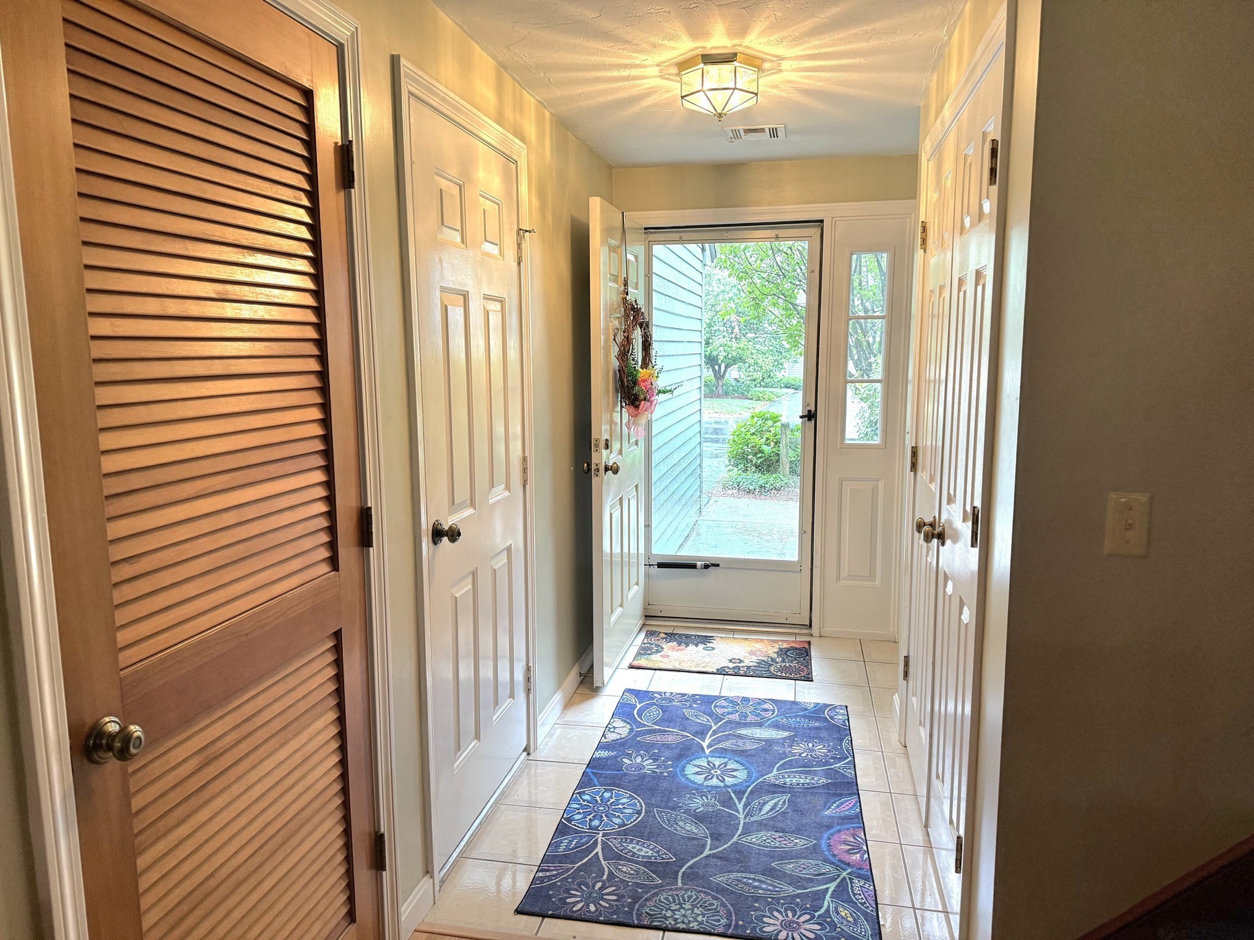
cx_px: 627
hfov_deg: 71.6
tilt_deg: -6.9
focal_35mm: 24
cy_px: 470
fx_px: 869
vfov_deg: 56.8
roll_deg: +0.5
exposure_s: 1/60.2
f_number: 1.78
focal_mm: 6.76
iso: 250
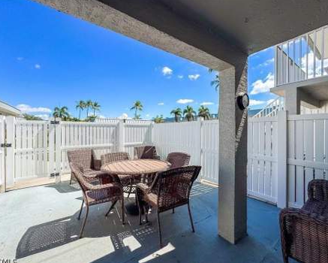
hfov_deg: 96.8
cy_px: 132
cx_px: 164
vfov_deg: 84.1
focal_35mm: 15
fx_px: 146
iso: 50
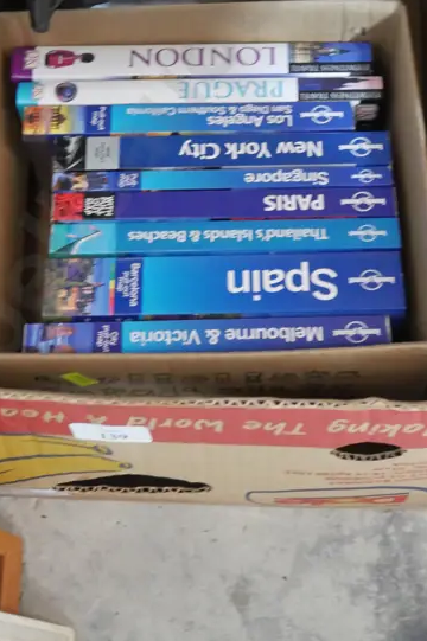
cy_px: 92
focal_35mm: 67
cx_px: 177
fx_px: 1193
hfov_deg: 20.3
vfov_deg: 29.1
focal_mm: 17
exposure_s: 1/30
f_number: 4
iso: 3200
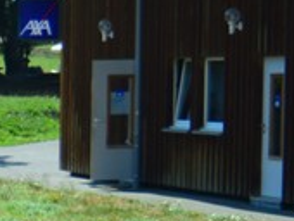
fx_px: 2067
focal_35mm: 243
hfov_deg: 7.3
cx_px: -567
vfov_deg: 6.0
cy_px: 360
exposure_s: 1/1000
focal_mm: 28
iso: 200
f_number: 4.2
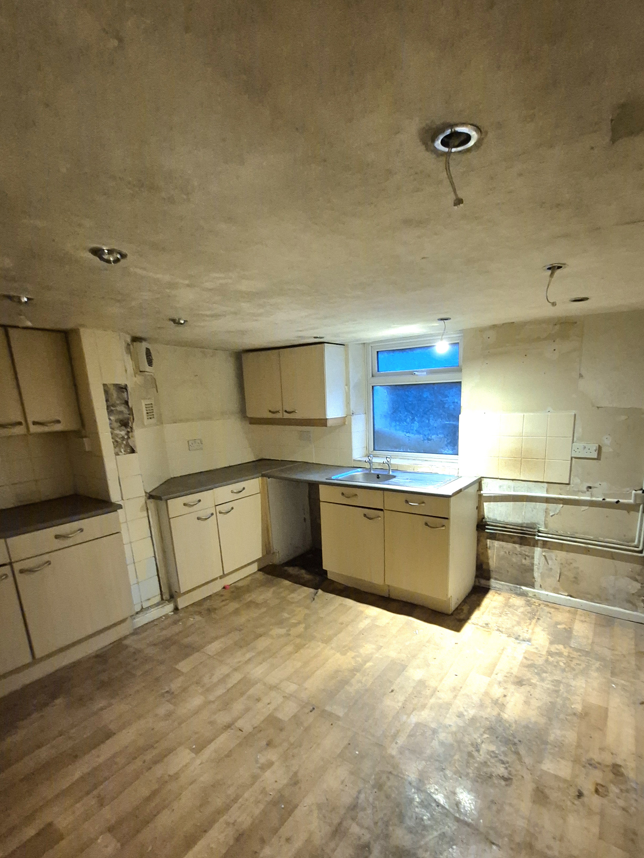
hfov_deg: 78.0
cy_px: 490
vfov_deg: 93.9
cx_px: 341
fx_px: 397
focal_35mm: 16
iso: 1250
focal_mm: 1.74
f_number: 2.2
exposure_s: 1/33
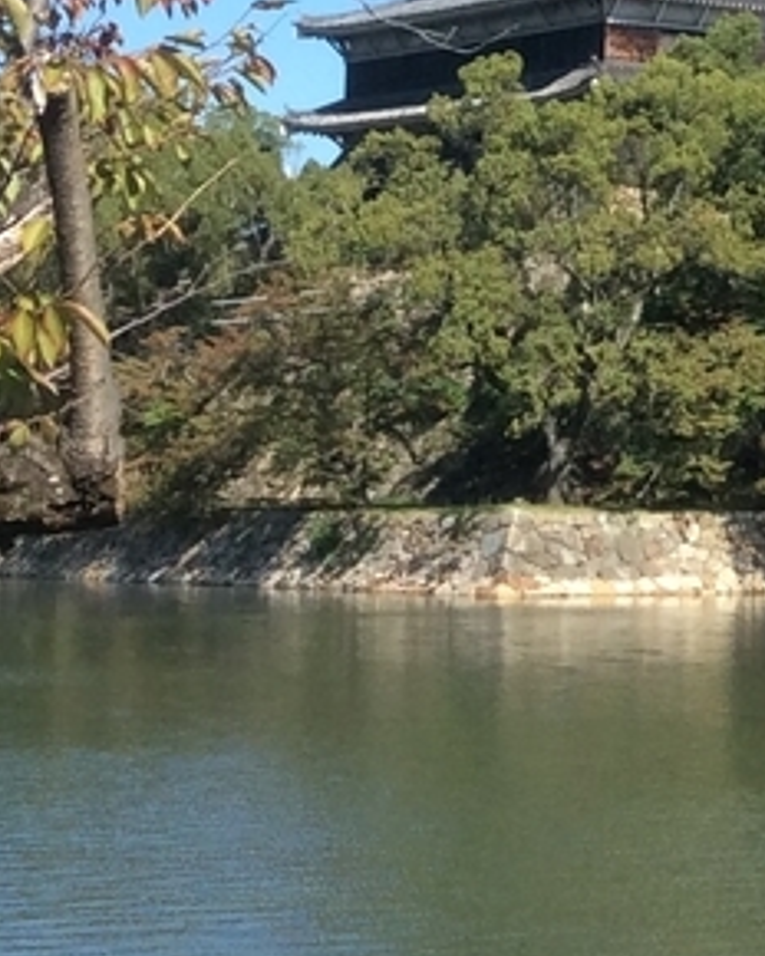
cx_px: 814
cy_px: -247
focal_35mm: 129
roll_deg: -1.5
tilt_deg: +9.9
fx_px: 3651
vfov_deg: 14.4
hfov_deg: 11.8
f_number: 2.4
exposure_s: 1/923
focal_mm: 3.3
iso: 32
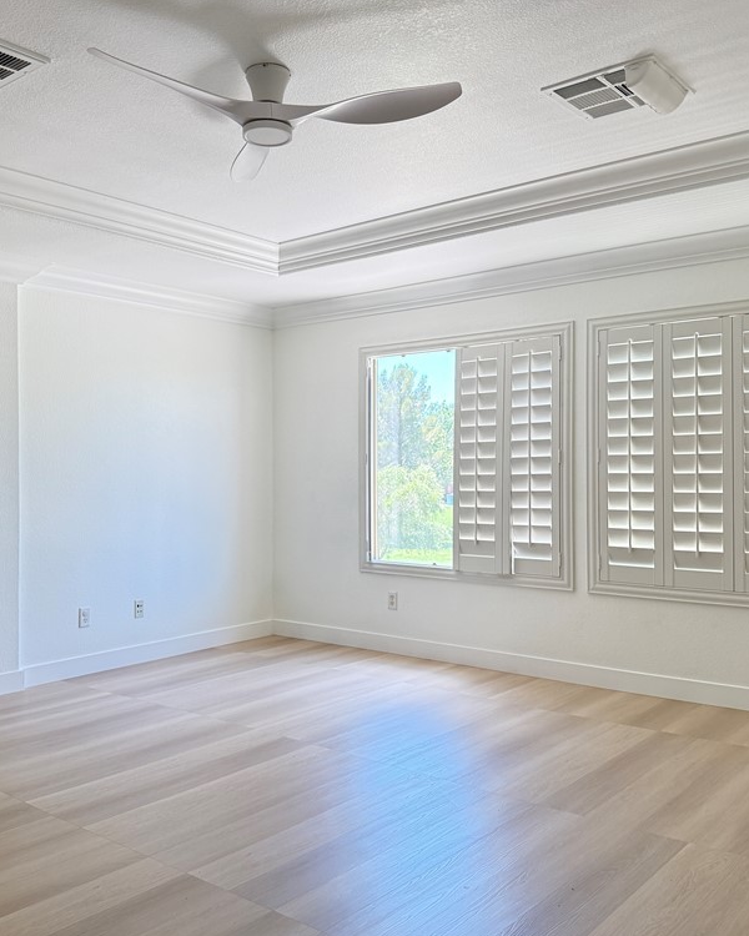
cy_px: 472
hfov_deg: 45.6
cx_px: 317
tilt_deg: +0.0
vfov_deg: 55.7
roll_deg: -0.1
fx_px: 887
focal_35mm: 32
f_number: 1.78
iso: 200
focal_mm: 6.76
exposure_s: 1/226
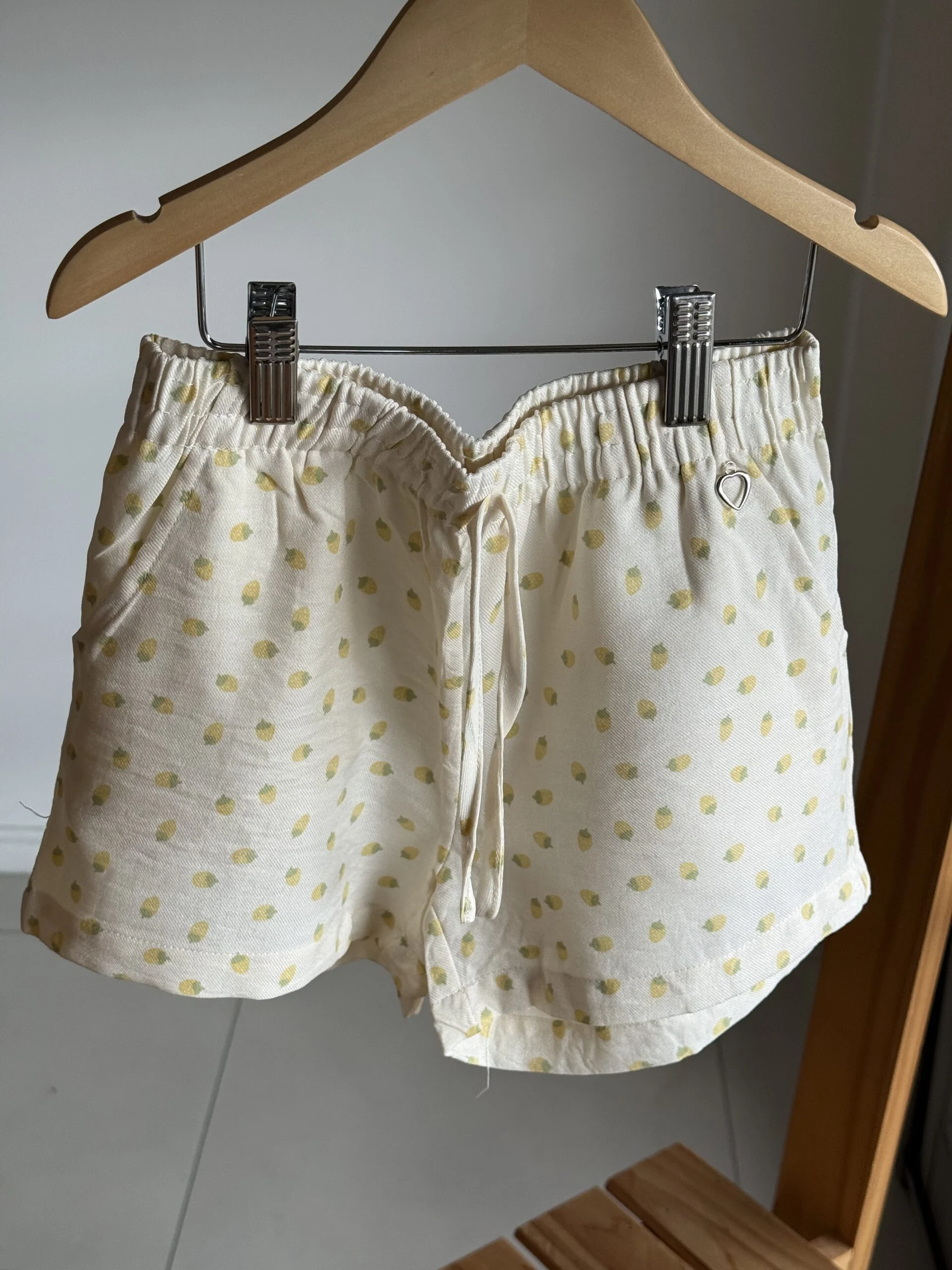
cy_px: 635
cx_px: 476
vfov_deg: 39.7
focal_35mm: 48
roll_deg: -1.3
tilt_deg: -23.5
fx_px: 1760
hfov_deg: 30.3
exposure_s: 1/121
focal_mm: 6.76
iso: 80
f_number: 1.78
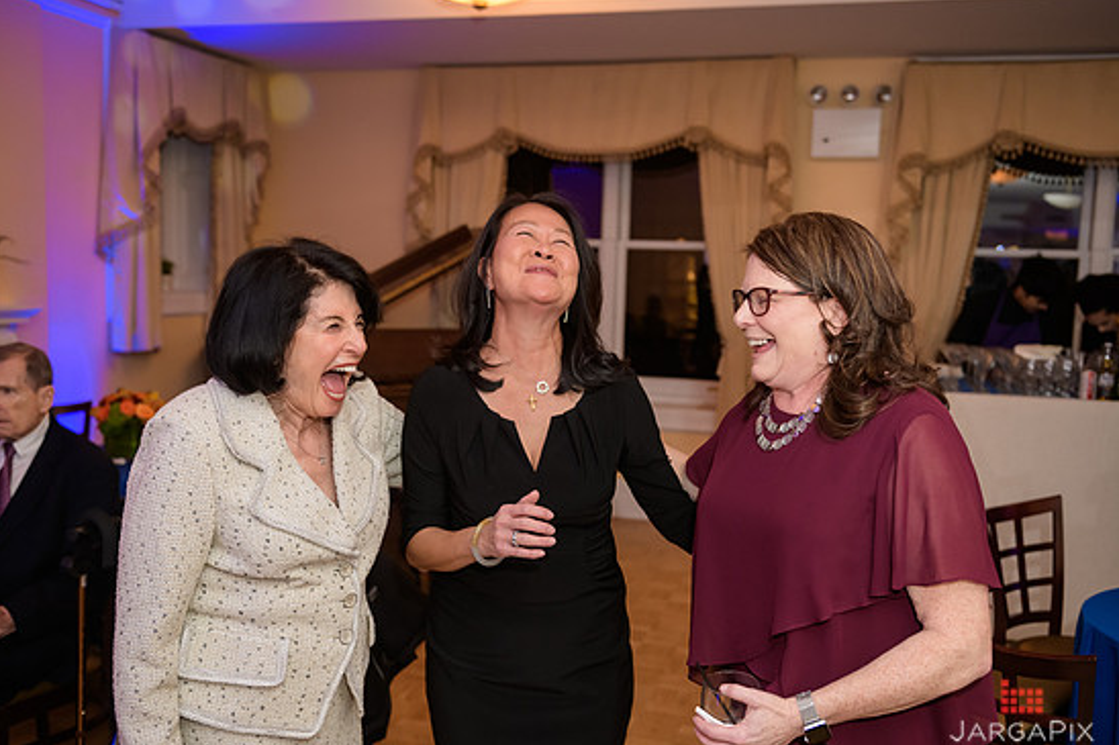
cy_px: 391
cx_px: 553
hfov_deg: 53.1
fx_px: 1119
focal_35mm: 36
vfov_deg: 36.8
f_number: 3.2
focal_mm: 34
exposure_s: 1/125
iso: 1250
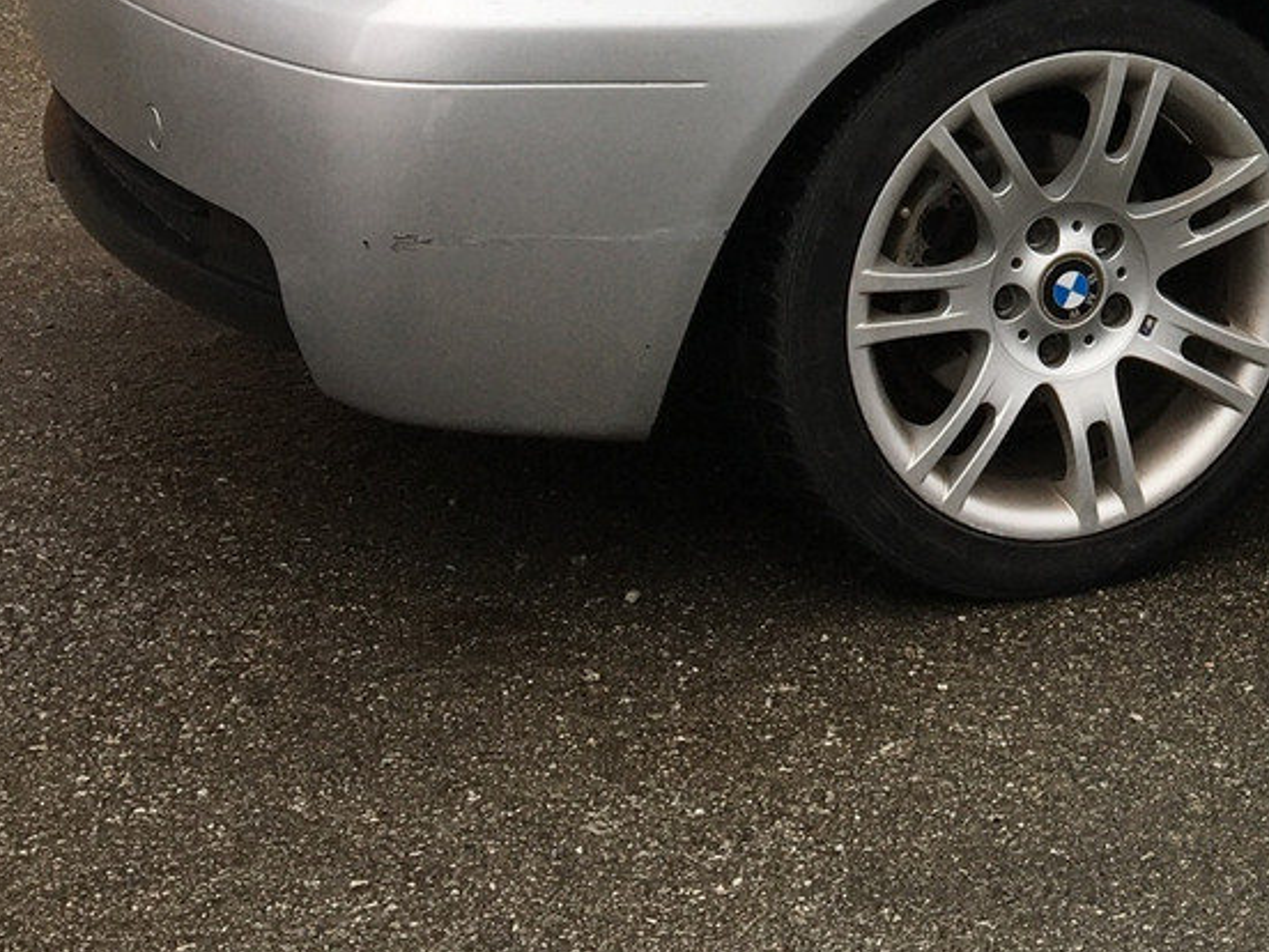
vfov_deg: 16.7
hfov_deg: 21.9
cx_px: 1444
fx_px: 3079
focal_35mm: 84
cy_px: -230
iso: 25
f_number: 2.2
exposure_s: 1/382
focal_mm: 4.15
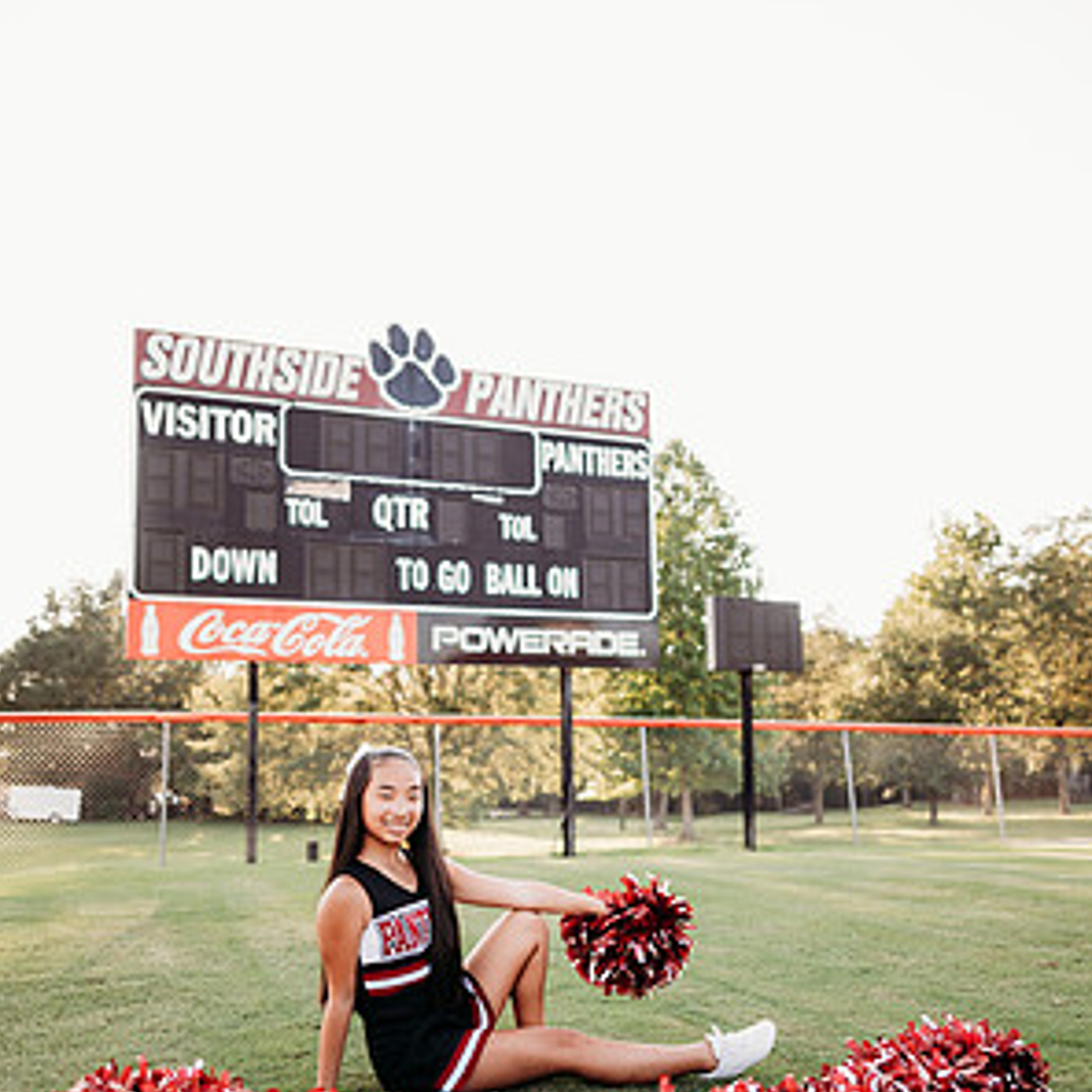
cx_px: 550
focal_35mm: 31
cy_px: 649
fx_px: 1106
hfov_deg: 52.5
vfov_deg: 52.2
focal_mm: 24
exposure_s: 1/500
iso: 125
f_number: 2
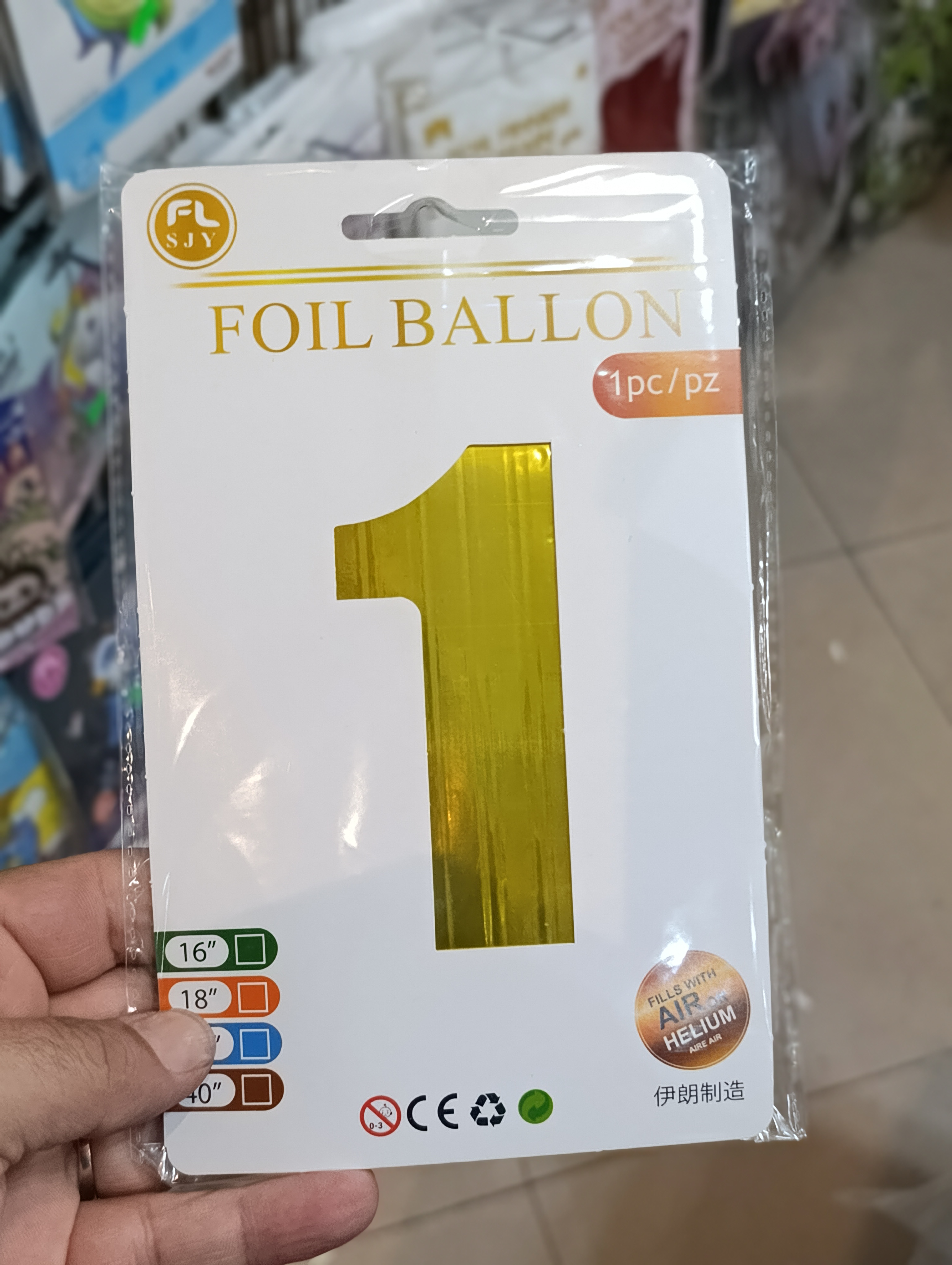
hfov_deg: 31.6
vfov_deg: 41.2
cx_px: 476
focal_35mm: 46
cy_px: 632
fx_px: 1683
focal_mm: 6.14
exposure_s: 1/100
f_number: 1.6
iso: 1000
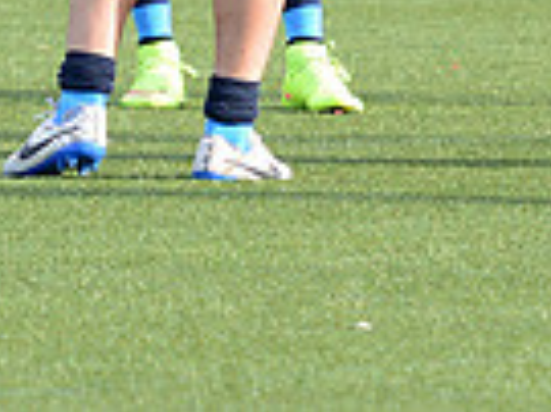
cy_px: -373
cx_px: 343
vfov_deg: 1.8
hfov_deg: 2.4
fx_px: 13152
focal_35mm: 827
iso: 800
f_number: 4
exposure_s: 1/1000
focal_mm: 200
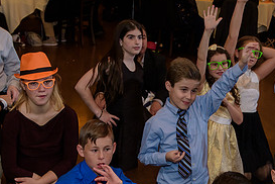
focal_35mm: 68
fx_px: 519
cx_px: 193
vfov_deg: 20.0
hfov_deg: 29.4
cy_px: 116
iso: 1600
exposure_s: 1/125
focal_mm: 32
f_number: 3.2
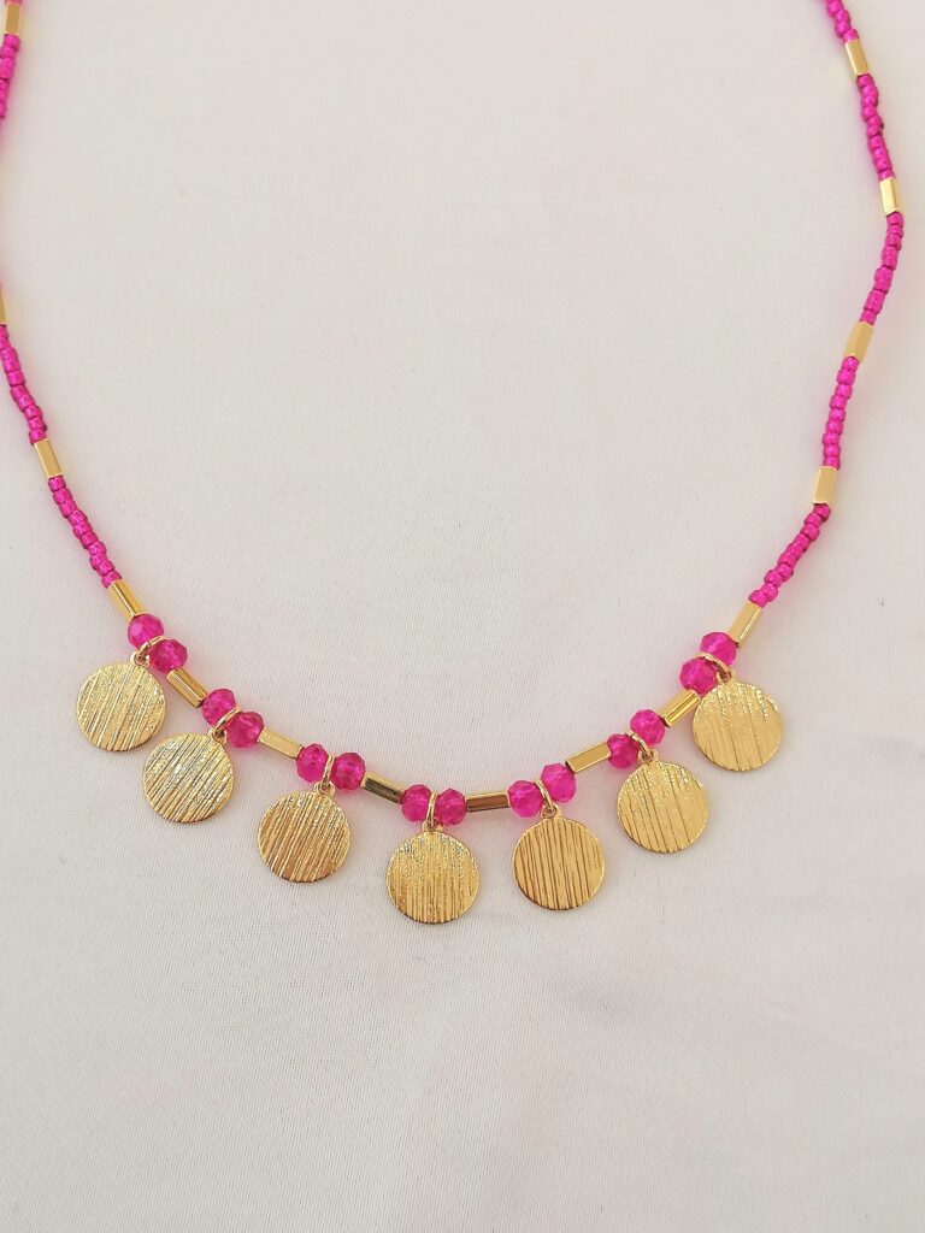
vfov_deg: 38.2
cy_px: 616
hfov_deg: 29.1
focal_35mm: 50
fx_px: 1781
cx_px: 462
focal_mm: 4.75
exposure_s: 1/50
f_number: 1.8
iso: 50
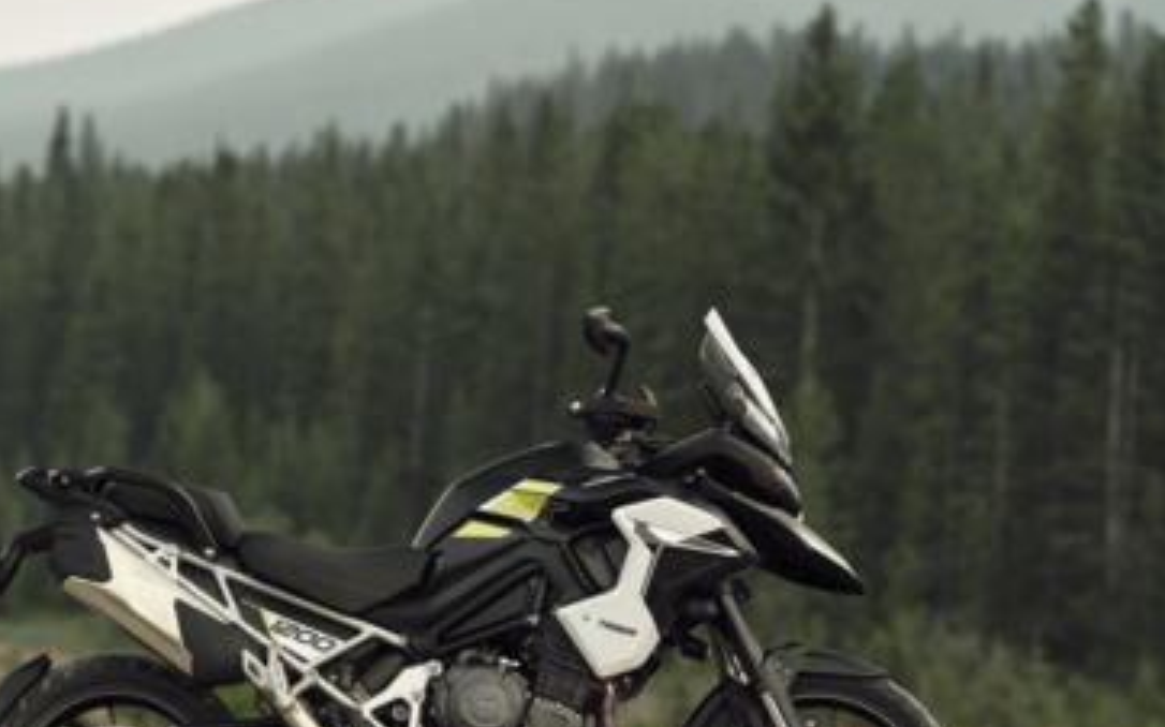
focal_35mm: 153
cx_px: 463
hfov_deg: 13.7
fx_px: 4856
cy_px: 573
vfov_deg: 8.5
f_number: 3.2
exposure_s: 1/160
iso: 160
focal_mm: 110
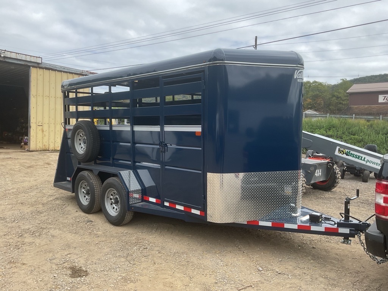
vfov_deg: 48.2
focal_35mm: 29
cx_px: 194
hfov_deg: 61.7
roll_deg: -1.5
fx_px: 325
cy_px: 146
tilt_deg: -2.4
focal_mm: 3
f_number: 1.8
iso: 16
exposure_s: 1/1311
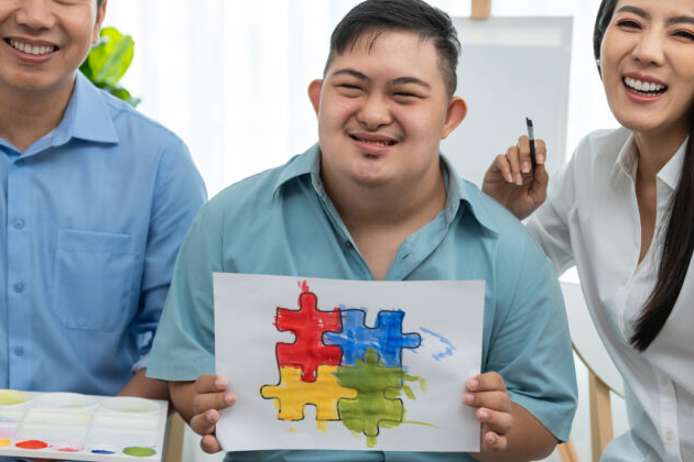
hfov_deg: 26.0
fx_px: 1504
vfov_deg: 17.5
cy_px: 248
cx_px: 333
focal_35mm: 78
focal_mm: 48
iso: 500
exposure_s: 1/400
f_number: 2.8
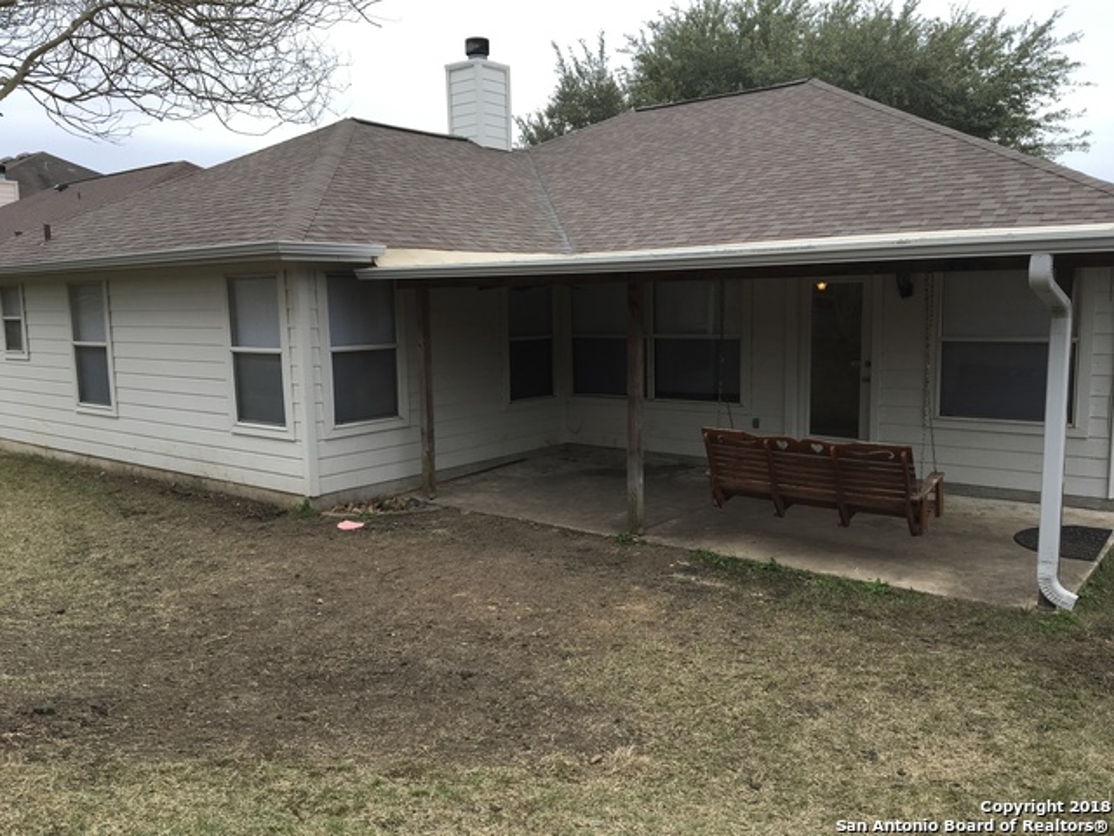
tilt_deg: -5.7
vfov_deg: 48.2
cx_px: 557
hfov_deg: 61.7
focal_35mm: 29
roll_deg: +0.9
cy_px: 418
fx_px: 933
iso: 25
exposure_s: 1/425
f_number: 2.2
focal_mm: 4.15
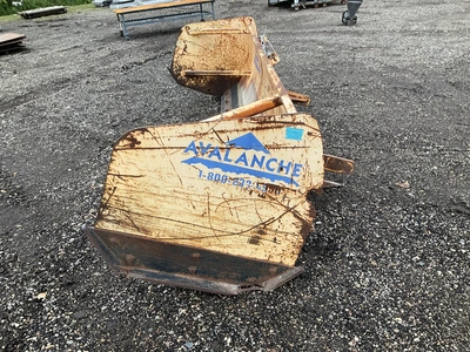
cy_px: 176
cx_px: 235
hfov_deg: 61.7
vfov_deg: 48.2
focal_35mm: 29
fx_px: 394
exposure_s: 1/375
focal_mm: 3
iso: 25
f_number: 1.8
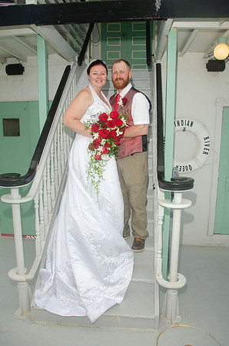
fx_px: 259
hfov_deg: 47.7
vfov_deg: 67.5
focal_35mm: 27
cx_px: 114
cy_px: 173
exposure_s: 1/250
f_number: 5.6
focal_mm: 18
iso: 100
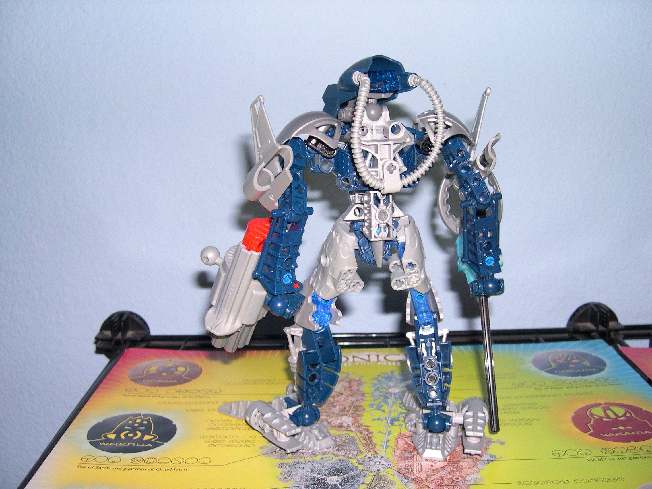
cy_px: 244
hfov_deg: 49.0
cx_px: 326
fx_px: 716
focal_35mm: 38
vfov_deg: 37.7
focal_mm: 8
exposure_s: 1/60
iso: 100
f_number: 2.8
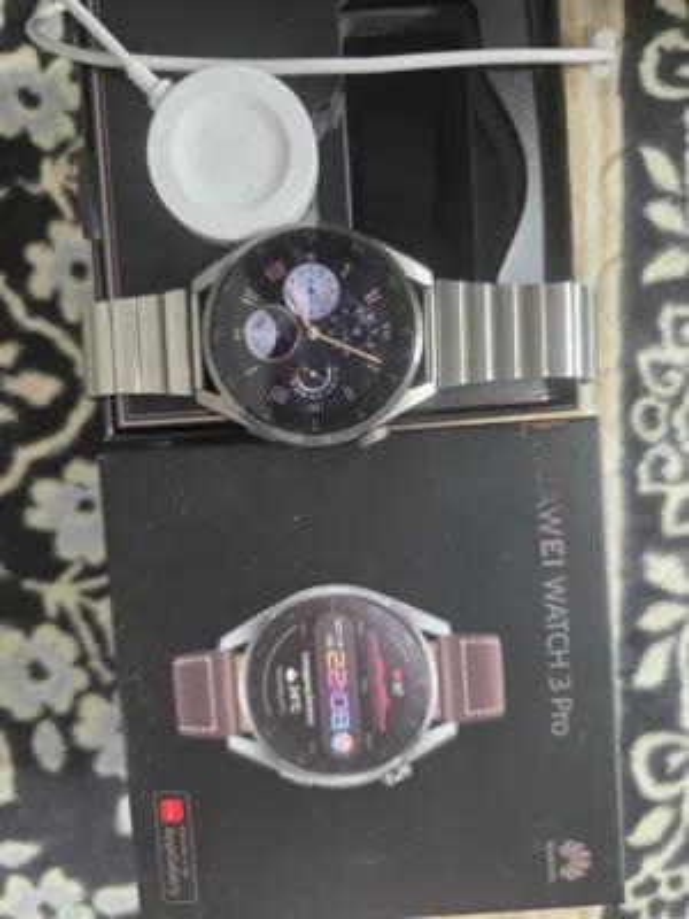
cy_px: 460
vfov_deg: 73.9
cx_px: 344
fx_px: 610
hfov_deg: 58.9
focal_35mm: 23
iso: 200
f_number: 1.7
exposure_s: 1/100
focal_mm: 6.3
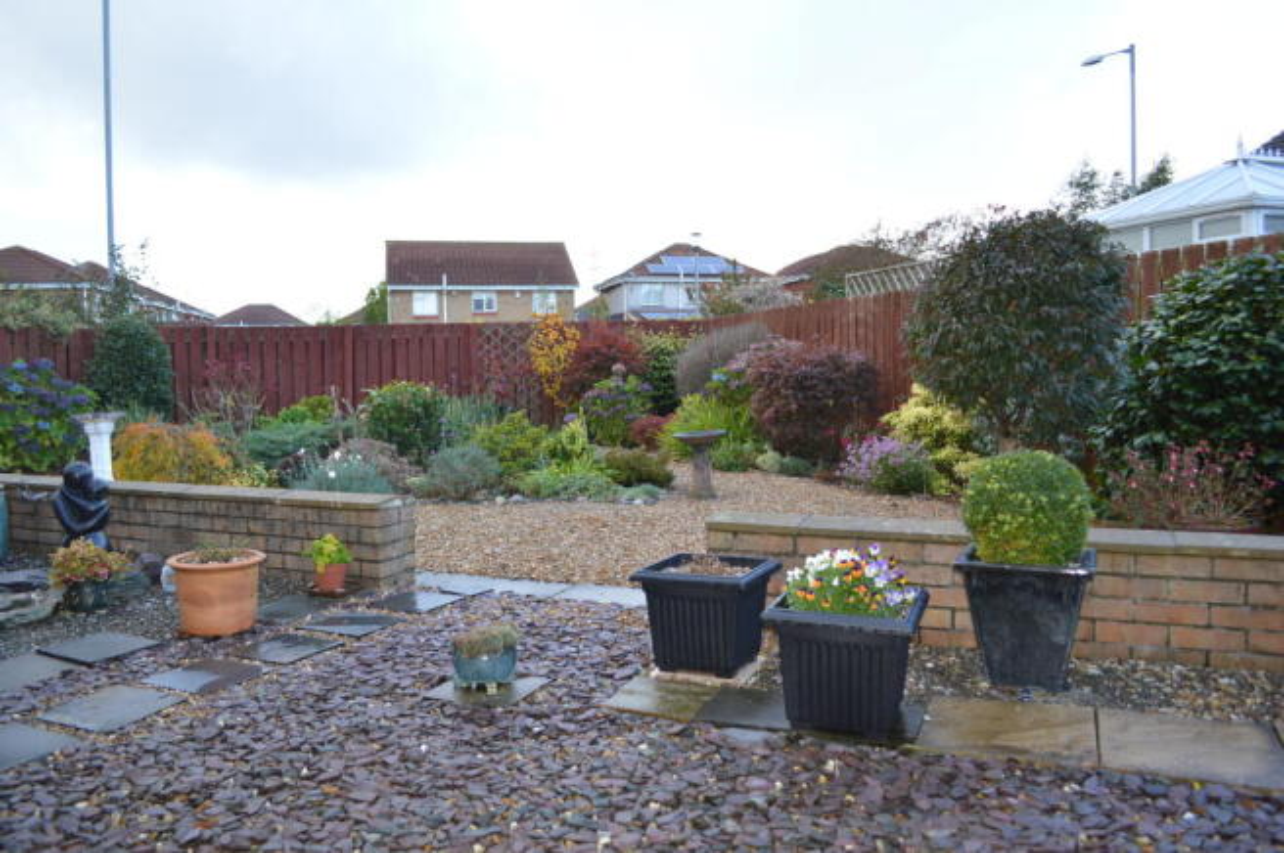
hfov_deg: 67.4
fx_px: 962
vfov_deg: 47.8
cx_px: 642
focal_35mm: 27
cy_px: 426
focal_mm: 18
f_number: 3.5
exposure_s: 1/60
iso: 100
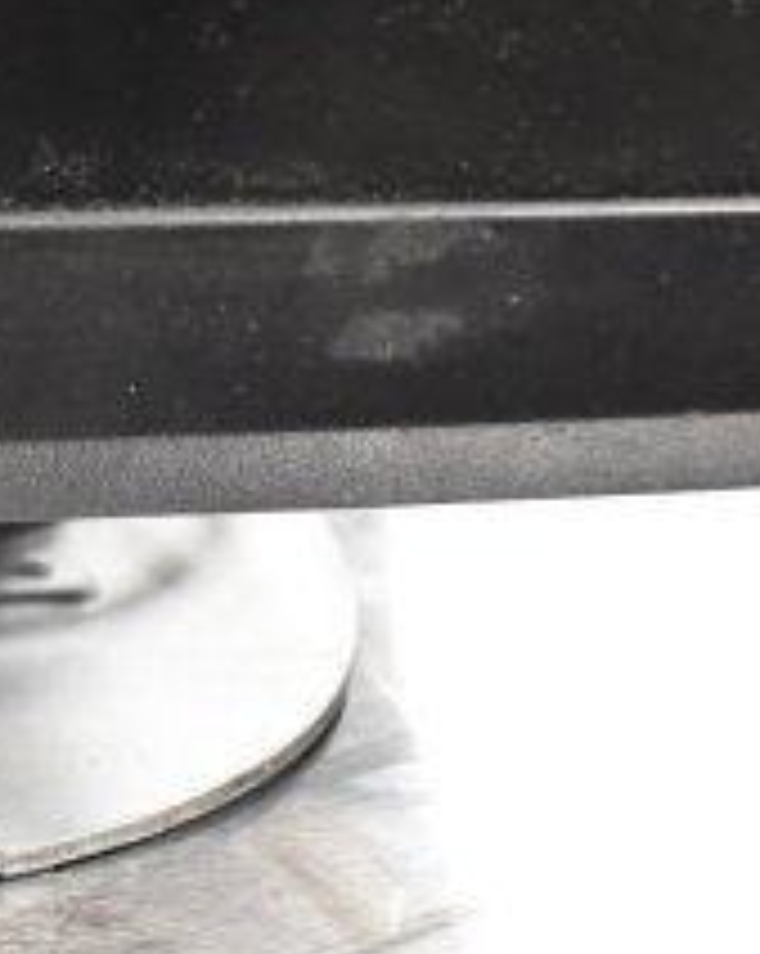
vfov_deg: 20.4
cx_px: -454
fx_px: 2630
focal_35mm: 93
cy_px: 682
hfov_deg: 15.0
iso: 4000
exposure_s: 1/40
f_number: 3.8
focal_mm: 23
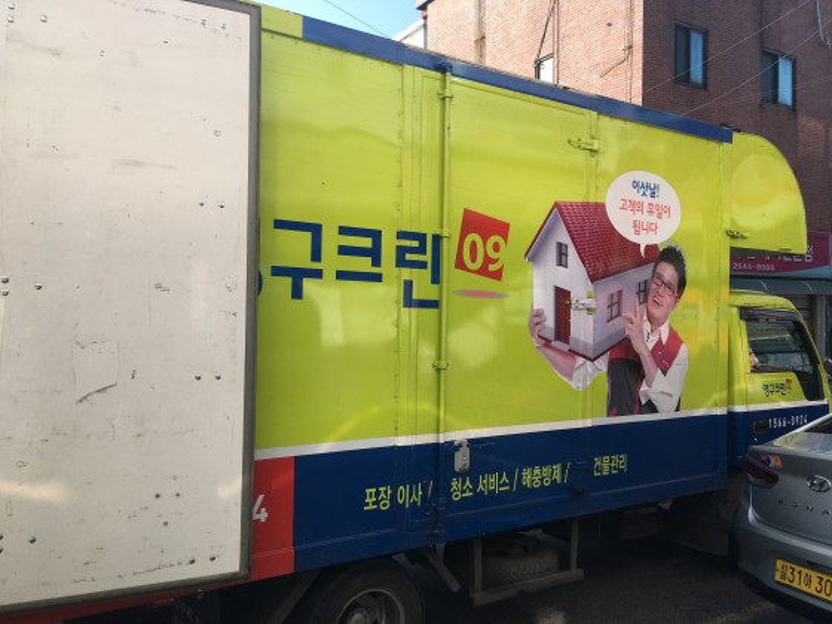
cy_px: 312
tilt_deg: +0.3
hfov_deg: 61.7
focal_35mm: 29
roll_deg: -0.1
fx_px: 697
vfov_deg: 48.2
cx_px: 416
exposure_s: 1/472
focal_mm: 4.15
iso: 25
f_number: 2.2
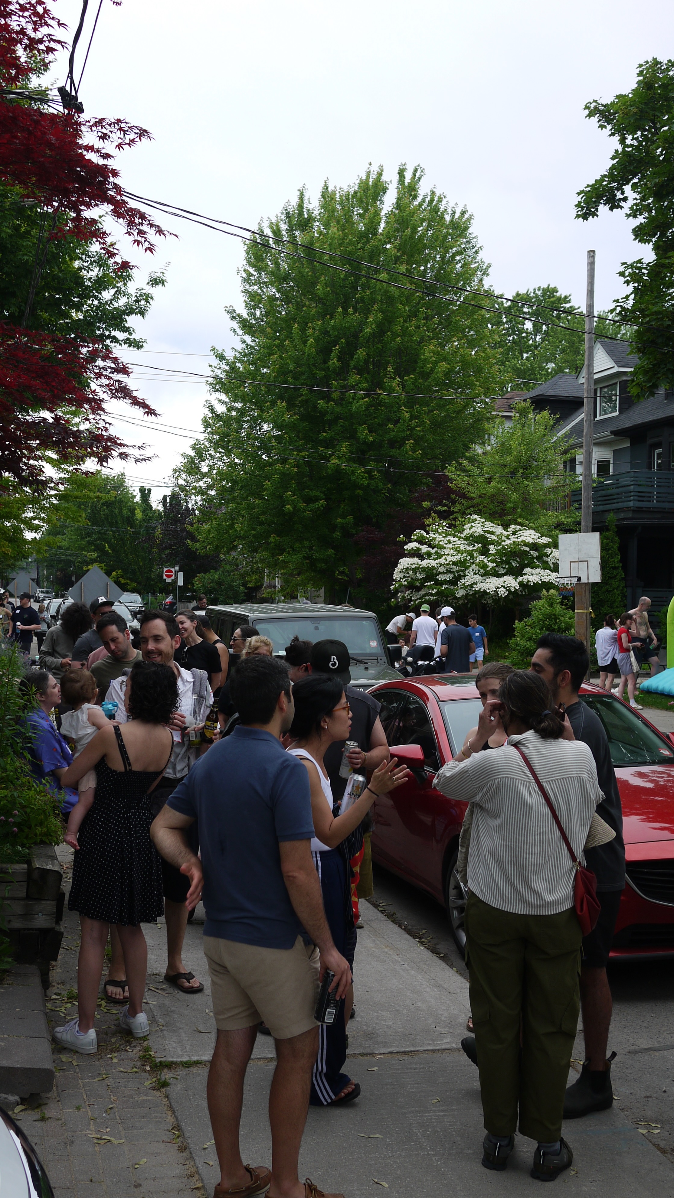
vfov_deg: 46.4
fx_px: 1398
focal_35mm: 44
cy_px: 604
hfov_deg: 27.1
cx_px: 356
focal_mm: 20
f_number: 3.5
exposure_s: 1/400
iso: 100
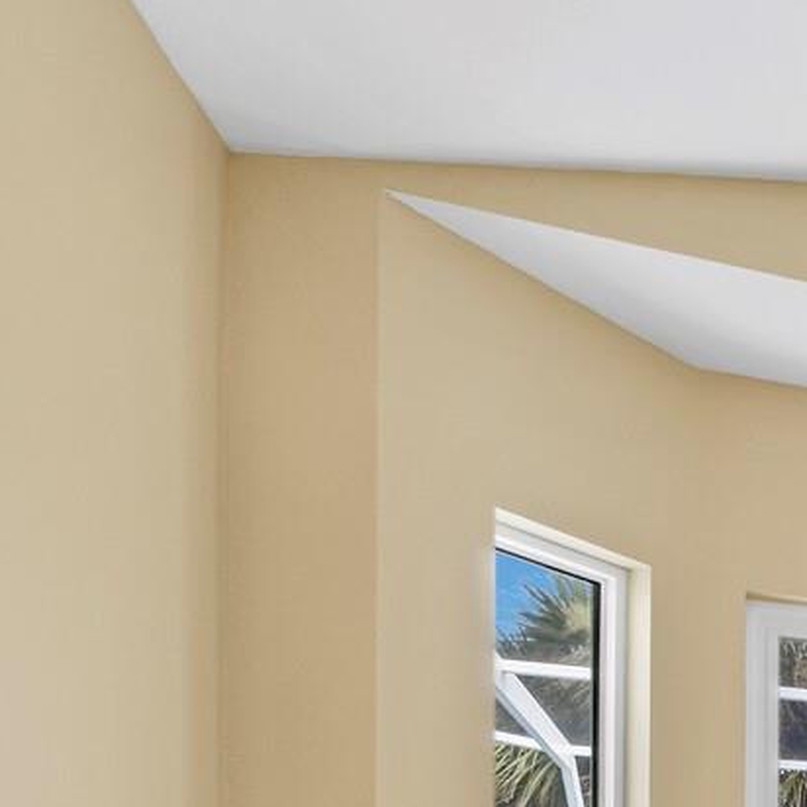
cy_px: 1019
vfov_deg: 29.3
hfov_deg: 23.3
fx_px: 1266
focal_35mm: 48
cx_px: 1371
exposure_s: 1/3
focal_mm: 7
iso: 400
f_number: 11
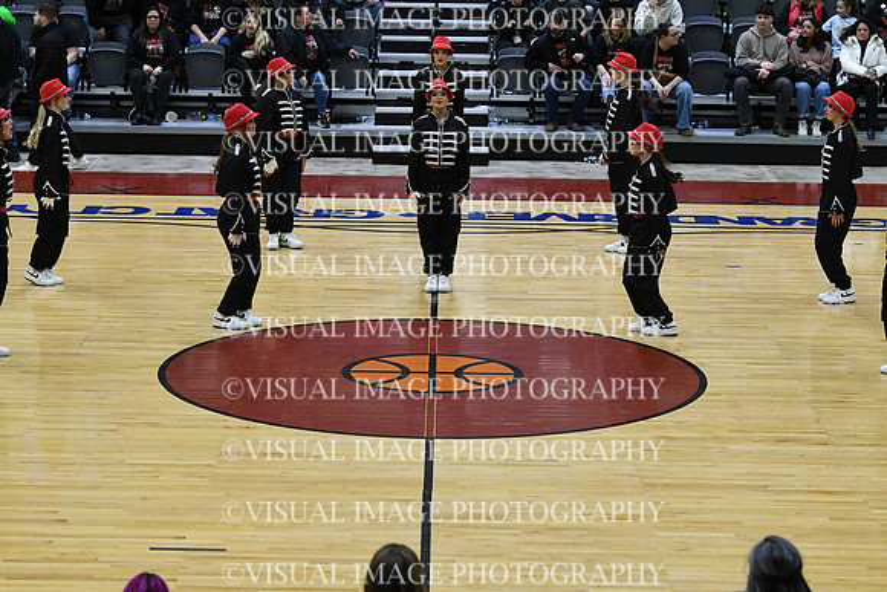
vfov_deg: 13.0
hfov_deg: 19.5
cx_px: 444
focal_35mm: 105
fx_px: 2588
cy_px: 296
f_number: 3.5
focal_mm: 70
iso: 3200
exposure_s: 1/400
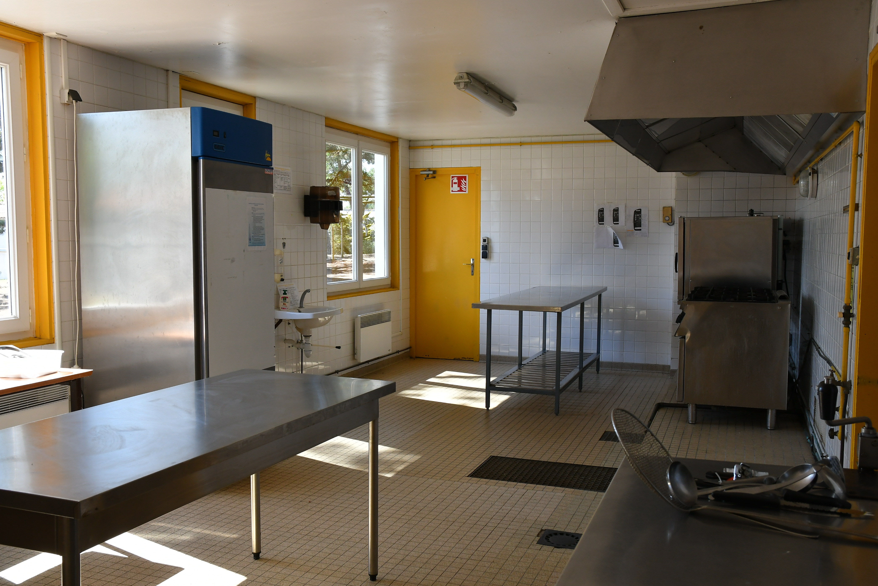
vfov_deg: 36.9
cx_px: 439
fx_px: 878
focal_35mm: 36
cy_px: 293
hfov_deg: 53.1
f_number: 6.3
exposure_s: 1/160
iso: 500
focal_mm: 24
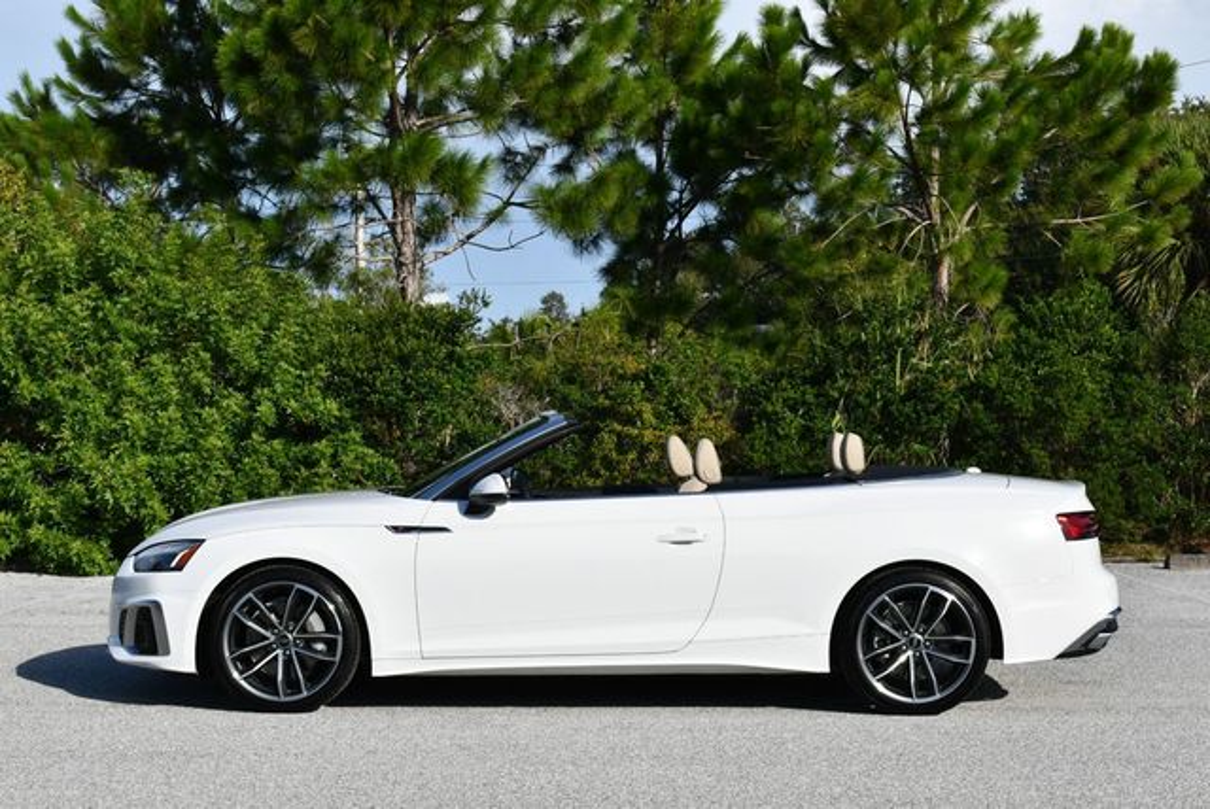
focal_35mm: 64
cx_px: 605
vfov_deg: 21.3
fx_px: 2153
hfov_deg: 31.4
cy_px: 404
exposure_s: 1/320
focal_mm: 32
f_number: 9
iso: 100
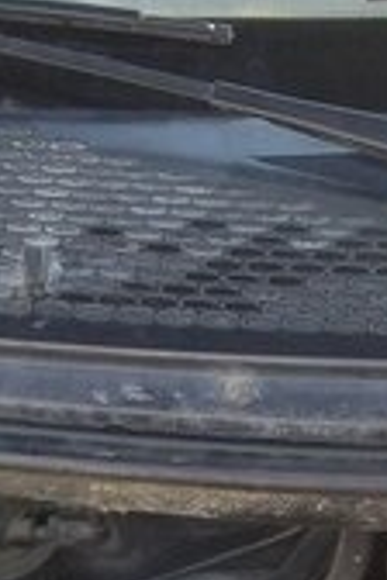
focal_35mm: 95
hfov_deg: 14.0
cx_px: 470
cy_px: 794
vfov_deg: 19.5
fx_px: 1532
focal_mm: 3.3
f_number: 2.2
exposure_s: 1/100
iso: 50
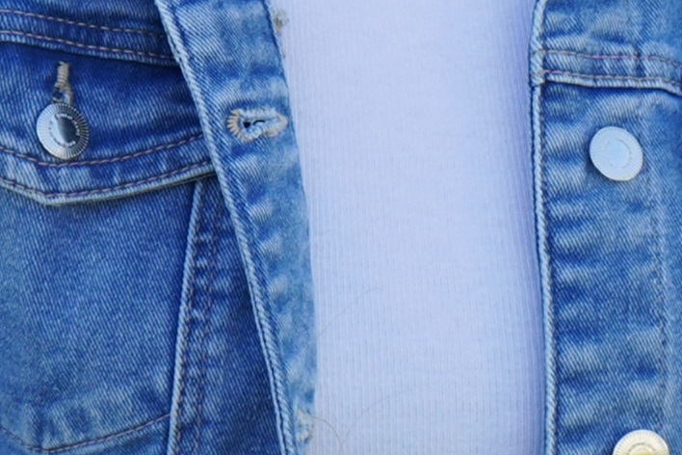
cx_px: 388
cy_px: -372
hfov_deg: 9.4
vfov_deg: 6.1
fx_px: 4149
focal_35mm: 219
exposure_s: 1/200
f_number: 4.5
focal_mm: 44
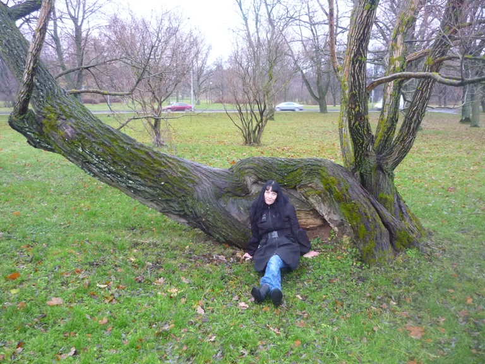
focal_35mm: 33
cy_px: 182
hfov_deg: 55.4
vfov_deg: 42.9
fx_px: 462
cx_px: 242
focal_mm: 5.5
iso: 250
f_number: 2.8
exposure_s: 1/30
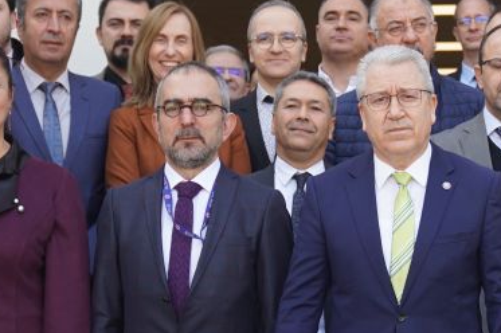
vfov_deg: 8.7
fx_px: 2183
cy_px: 302
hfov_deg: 13.0
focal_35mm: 157
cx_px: 387
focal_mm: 39
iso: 160
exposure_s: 1/200
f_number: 3.2
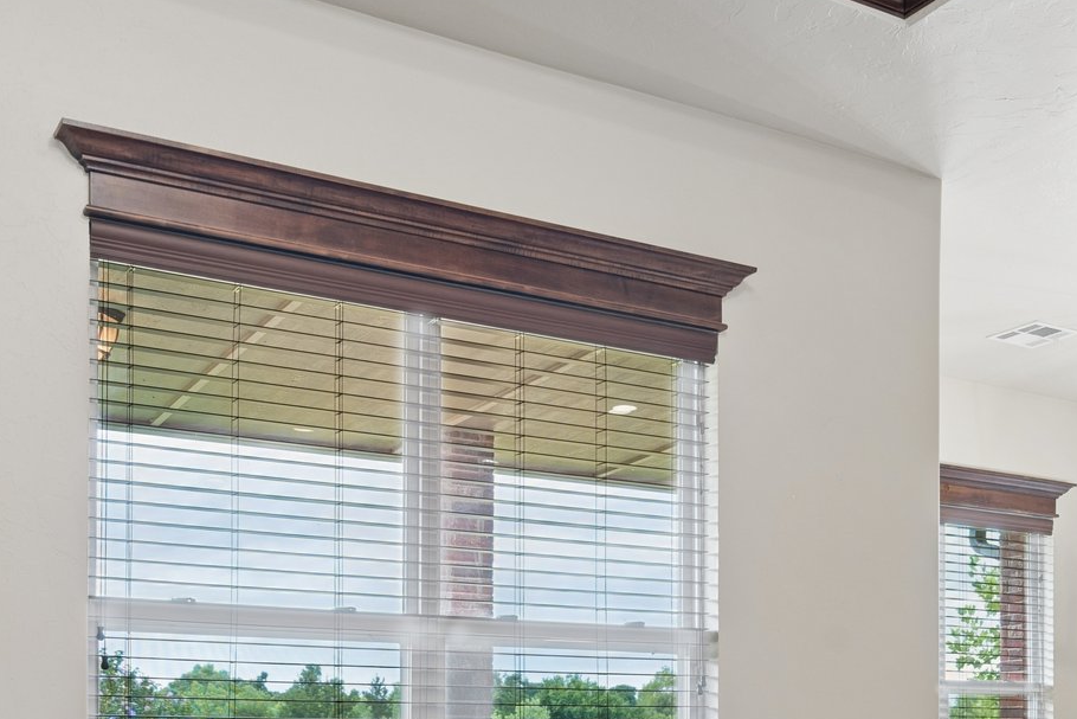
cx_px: 636
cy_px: 721
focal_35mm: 45
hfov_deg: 43.4
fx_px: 1346
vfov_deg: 28.1
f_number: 8
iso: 200
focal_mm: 20
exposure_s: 1/5
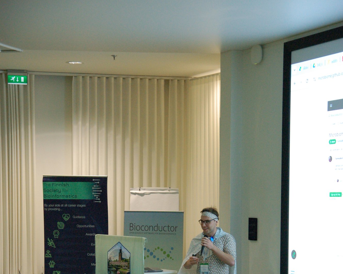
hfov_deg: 21.5
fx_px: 903
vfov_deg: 17.0
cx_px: 172
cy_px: 240
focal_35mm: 89
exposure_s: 1/125
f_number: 3.5
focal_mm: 42
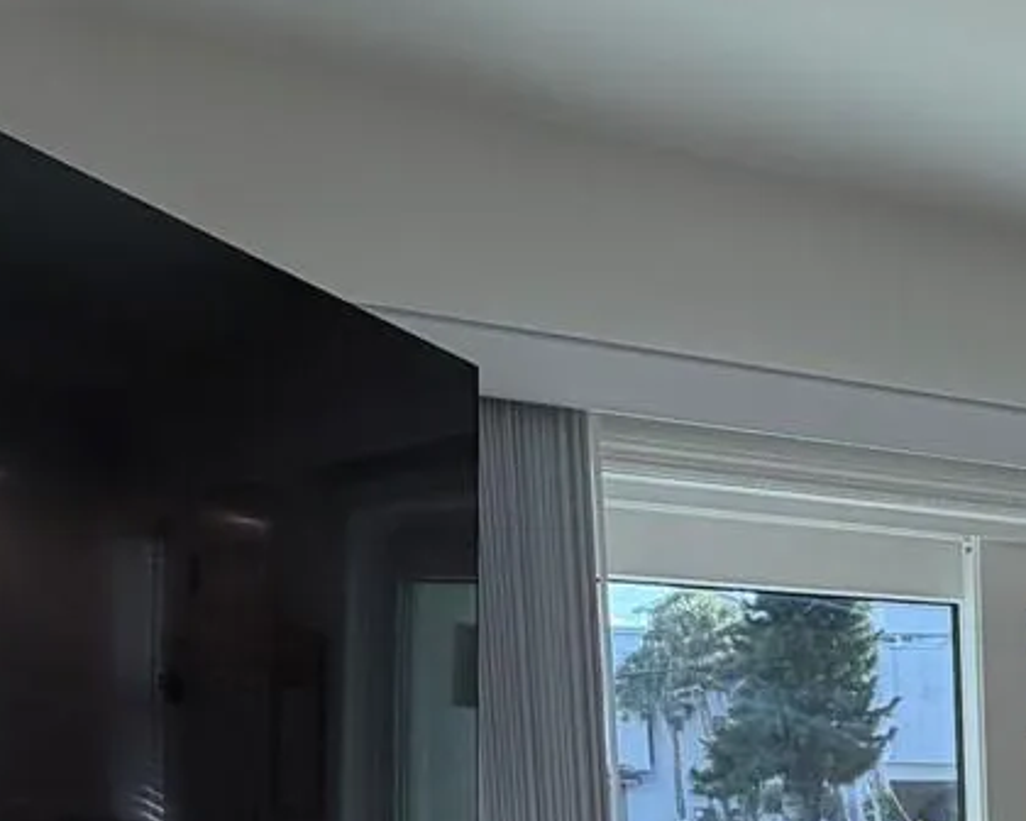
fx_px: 1579
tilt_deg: -4.6
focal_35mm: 52
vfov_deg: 26.0
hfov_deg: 29.6
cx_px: 1300
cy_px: 985
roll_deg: +0.9
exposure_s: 1/120
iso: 50
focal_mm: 2.22
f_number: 2.2
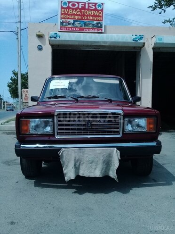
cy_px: 117
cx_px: 88
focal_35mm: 31
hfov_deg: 45.4
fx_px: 209
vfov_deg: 58.4
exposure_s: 1/1876
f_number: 2.2
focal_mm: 3.3
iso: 64
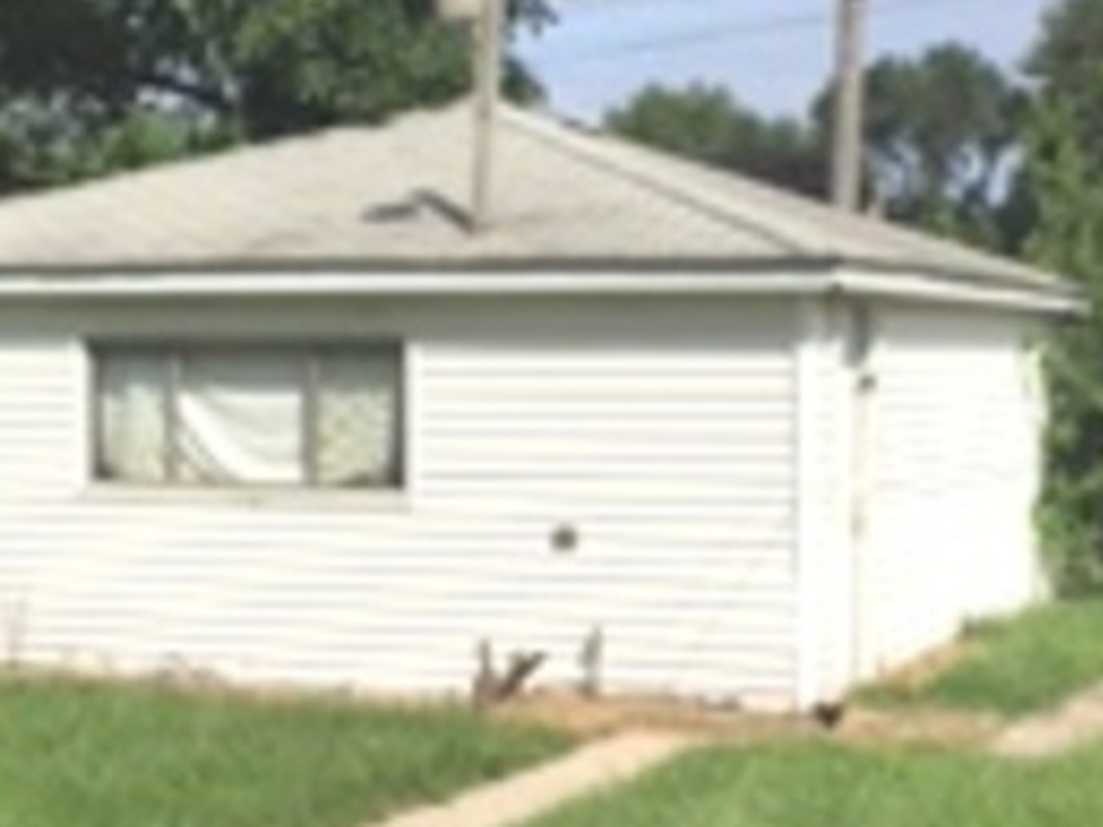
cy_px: 516
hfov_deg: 35.5
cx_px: 497
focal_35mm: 54
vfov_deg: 26.9
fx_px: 1721
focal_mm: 4.15
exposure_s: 1/3300
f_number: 2.2
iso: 32
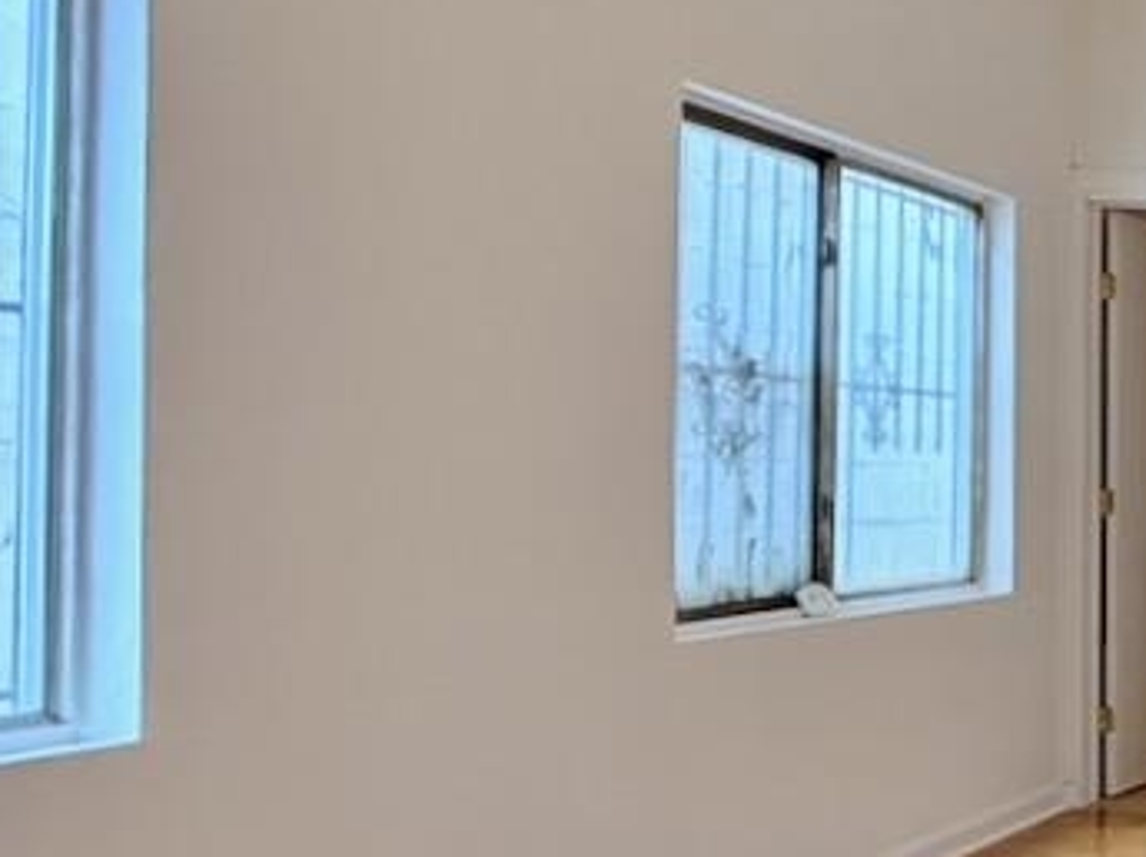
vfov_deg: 28.0
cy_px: 458
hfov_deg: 25.7
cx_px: 1780
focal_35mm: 52
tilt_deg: +0.8
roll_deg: -0.7
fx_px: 1720
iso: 320
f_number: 2.2
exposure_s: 1/120
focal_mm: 2.22
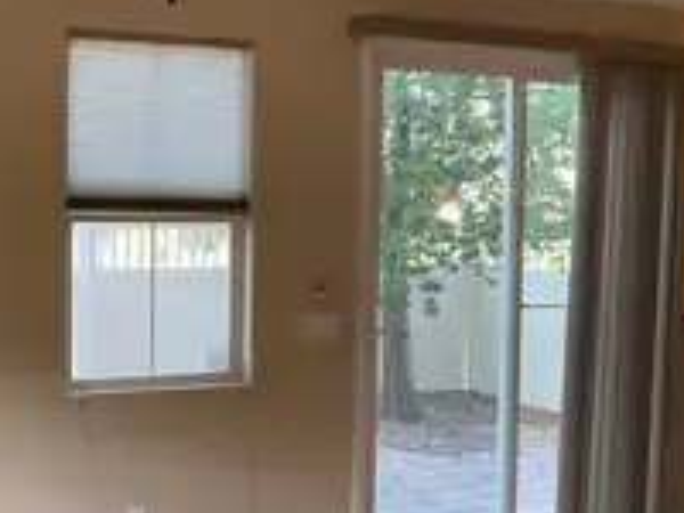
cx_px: 51
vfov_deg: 25.2
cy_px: 277
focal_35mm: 58
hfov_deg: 31.5
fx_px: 1146
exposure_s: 1/60
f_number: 1.8
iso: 64
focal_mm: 3
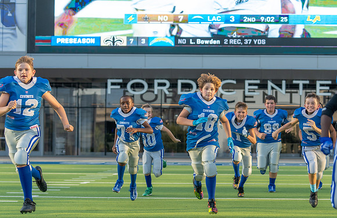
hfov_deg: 22.5
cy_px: 136
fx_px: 844
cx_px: 216
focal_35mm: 91
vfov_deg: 14.7
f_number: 3.5
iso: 500
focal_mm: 70
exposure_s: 1/1250
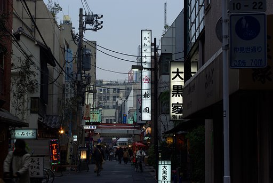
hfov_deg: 27.0
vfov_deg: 18.2
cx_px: 136
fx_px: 570
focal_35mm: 75
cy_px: 92
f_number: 9.5
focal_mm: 50
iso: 100
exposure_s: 1/15
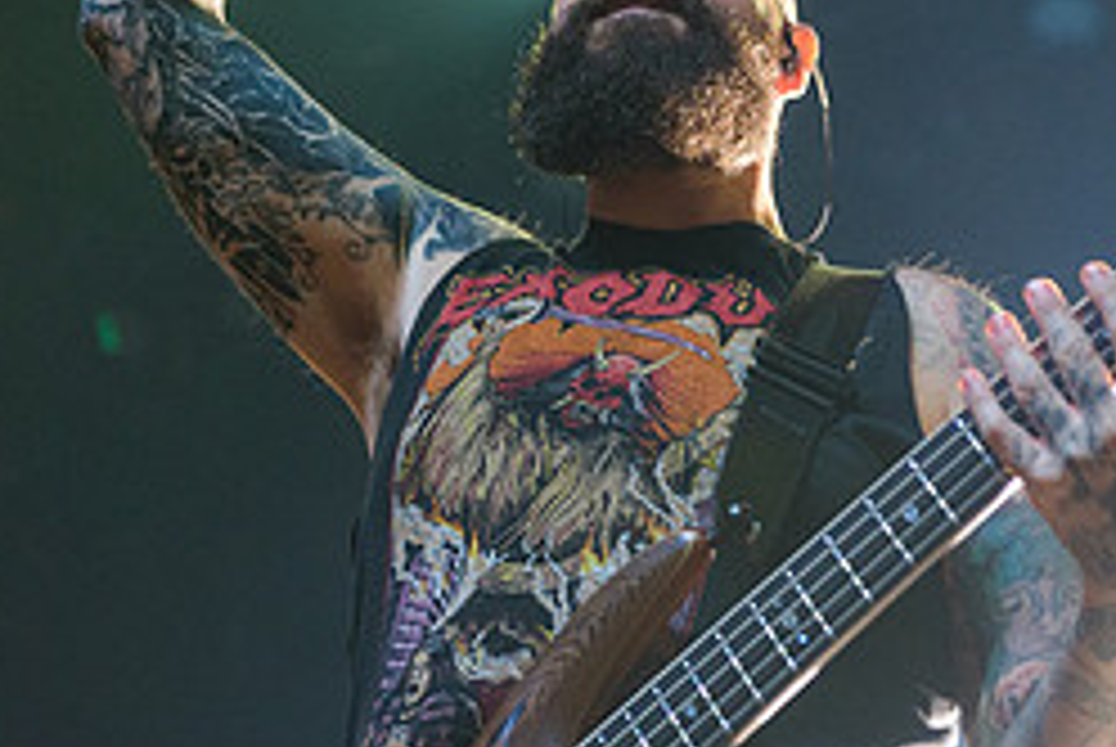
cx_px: 217
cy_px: 276
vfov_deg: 10.9
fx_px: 3911
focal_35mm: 126
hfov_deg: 16.1
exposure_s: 1/200
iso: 3200
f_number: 3.5
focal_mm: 52
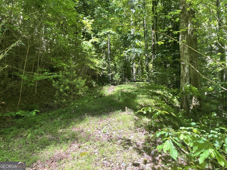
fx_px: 170
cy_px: 85
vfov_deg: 53.1
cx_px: 114
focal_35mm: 26
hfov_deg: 67.3
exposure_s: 1/211
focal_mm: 4.2
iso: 32
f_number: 1.6
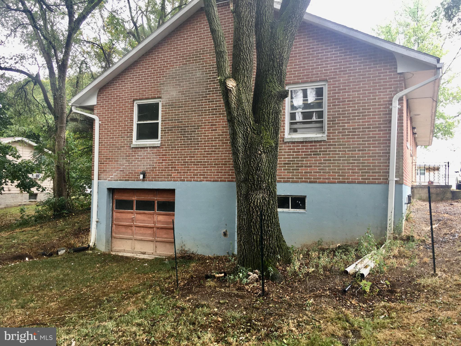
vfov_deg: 48.2
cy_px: 173
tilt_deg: +3.8
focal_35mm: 29
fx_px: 386
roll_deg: -1.0
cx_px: 230
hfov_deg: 61.7
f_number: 2.2
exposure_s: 1/60
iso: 25
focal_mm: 4.15
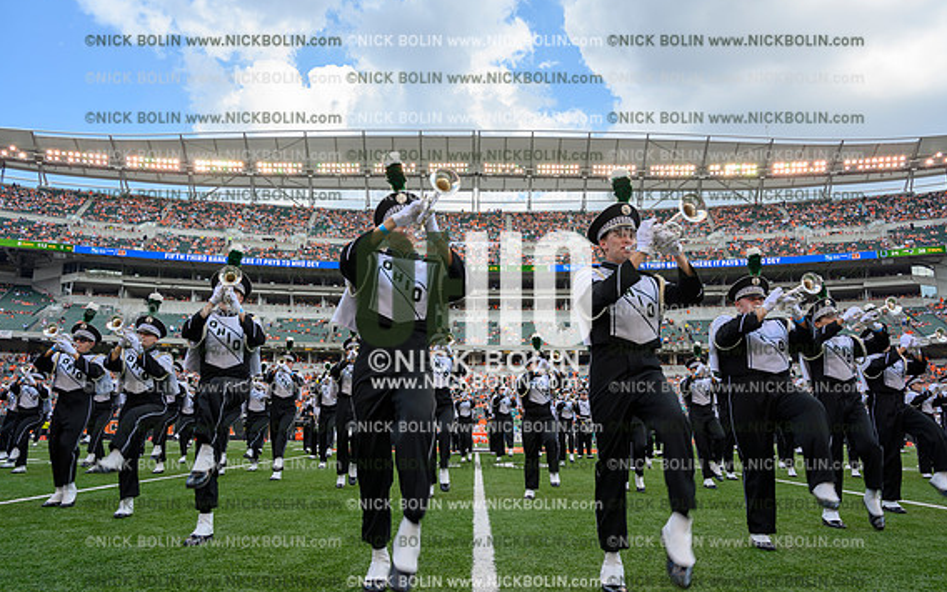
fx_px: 645
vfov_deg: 49.3
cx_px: 474
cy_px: 311
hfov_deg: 72.5
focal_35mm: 25
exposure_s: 1/100
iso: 80
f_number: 7.1
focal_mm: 24
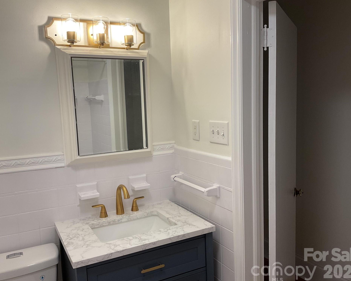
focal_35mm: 31
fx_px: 322
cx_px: 172
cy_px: 141
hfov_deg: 57.2
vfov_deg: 47.1
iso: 40
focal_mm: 3
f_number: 1.8
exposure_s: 1/120
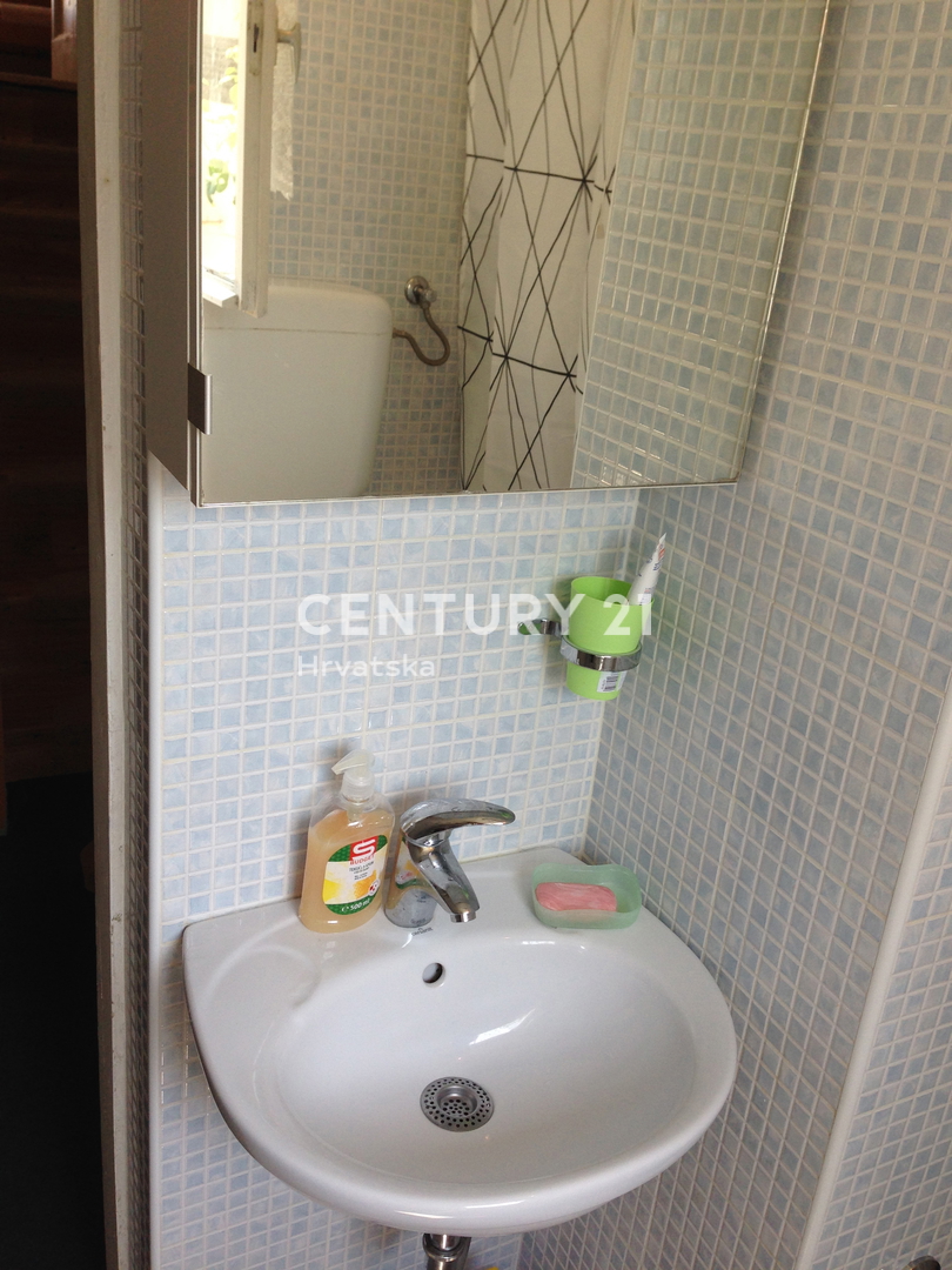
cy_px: 635
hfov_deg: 42.9
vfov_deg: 55.4
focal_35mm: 33
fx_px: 1210
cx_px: 476
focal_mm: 4.12
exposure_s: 1/120
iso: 50
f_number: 2.4
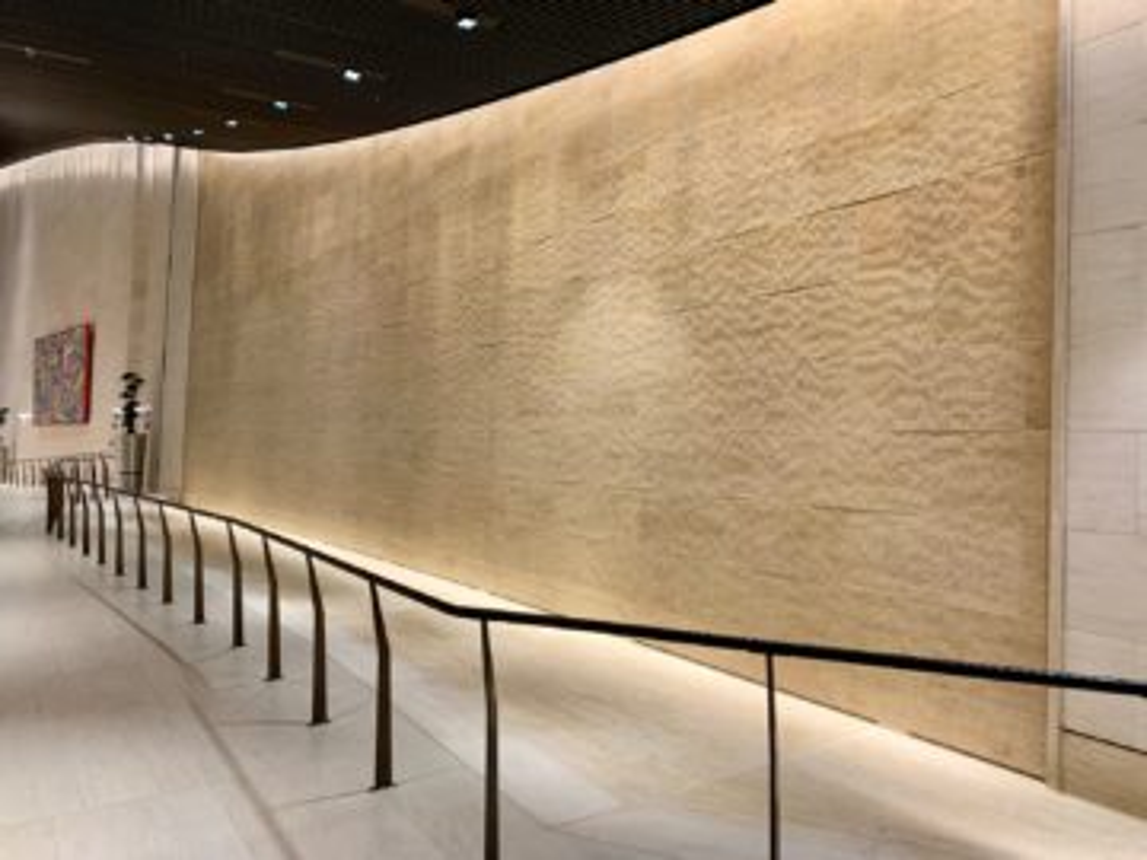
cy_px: 430
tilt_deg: +1.7
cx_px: 574
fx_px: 862
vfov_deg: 53.1
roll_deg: -0.3
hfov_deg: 67.3
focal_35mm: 26
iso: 100
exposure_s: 1/50
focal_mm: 4.25
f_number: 1.8
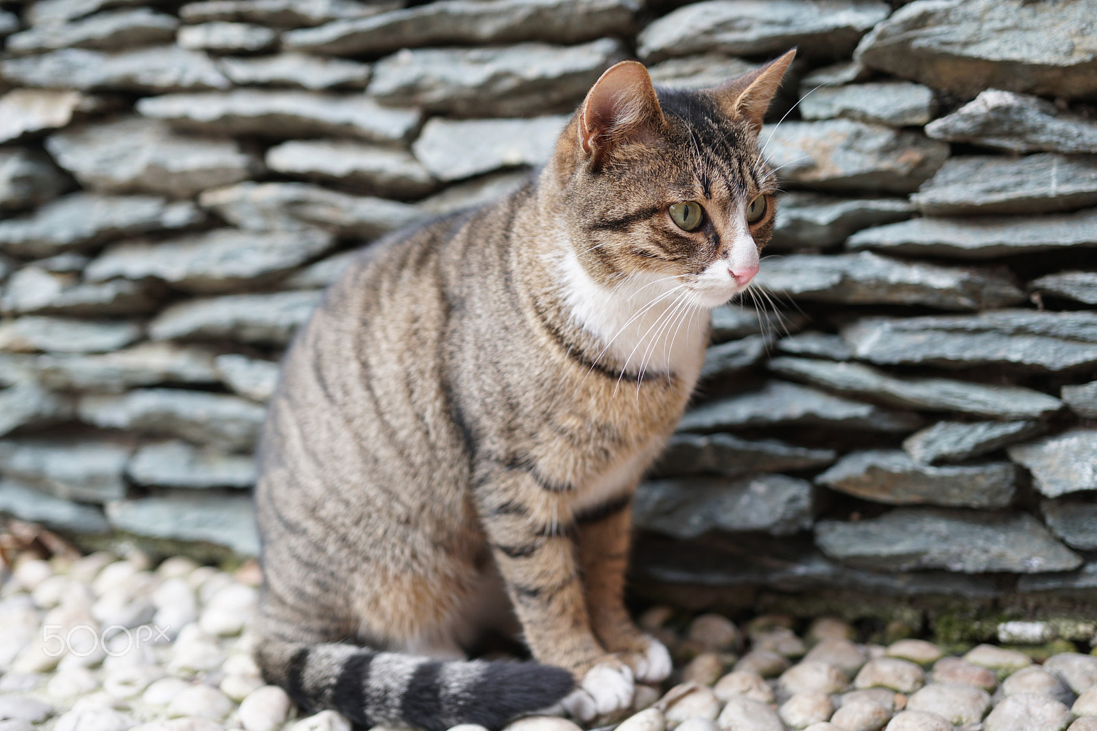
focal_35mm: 48
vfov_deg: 28.1
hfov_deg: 41.1
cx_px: 548
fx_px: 1462
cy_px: 366
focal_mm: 32
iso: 100
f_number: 1.8
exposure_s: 1/60
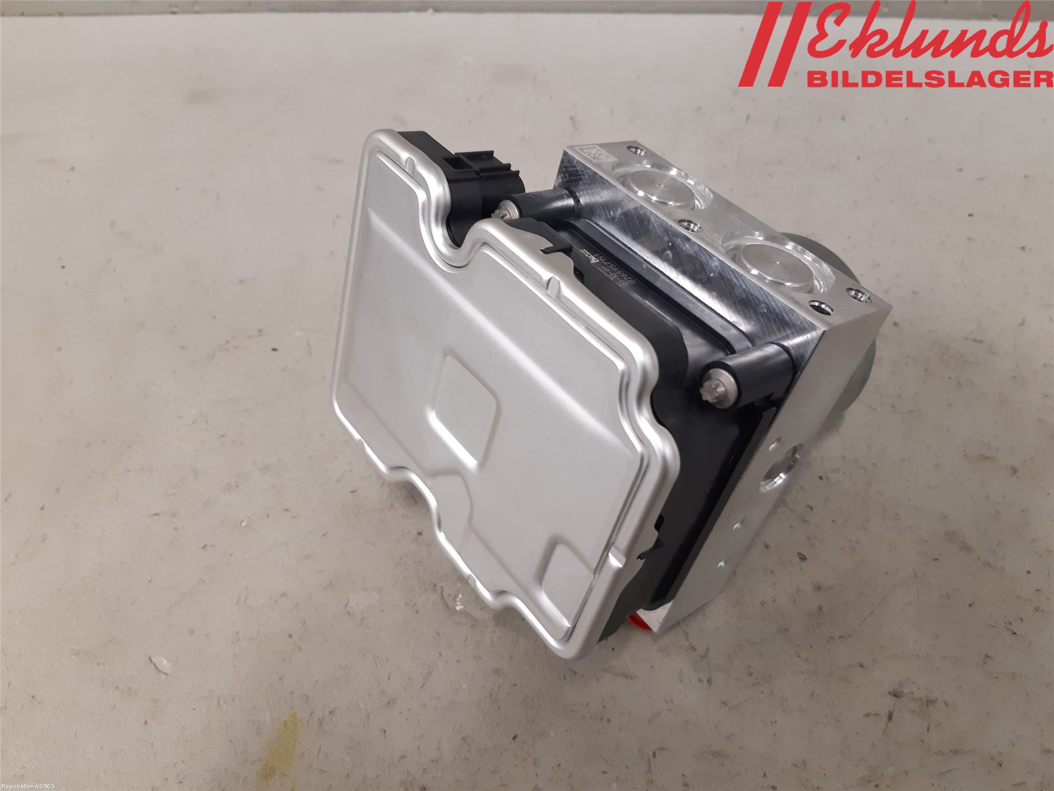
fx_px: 792
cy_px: 396
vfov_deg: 53.1
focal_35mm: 26
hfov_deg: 67.3
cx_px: 527
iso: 160
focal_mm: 3.93
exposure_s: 1/50
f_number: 1.7
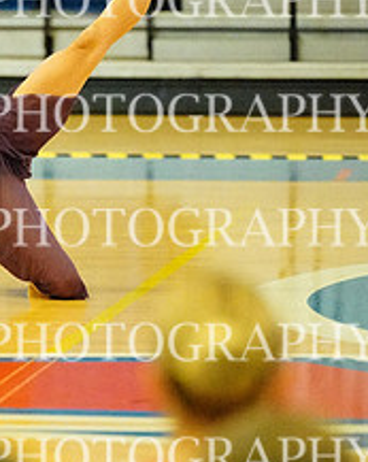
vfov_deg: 5.1
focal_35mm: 377
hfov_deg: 4.1
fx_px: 5143
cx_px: -31
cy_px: 170
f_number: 2.8
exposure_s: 1/1600
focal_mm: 150
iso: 25600
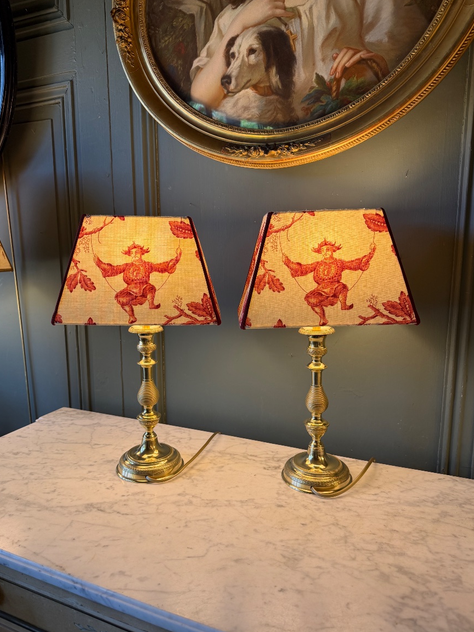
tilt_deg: -9.2
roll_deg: +0.7
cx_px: 232
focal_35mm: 25
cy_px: 321
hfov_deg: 54.9
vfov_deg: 69.4
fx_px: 456
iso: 80
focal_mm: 6.76
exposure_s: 1/121
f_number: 1.78
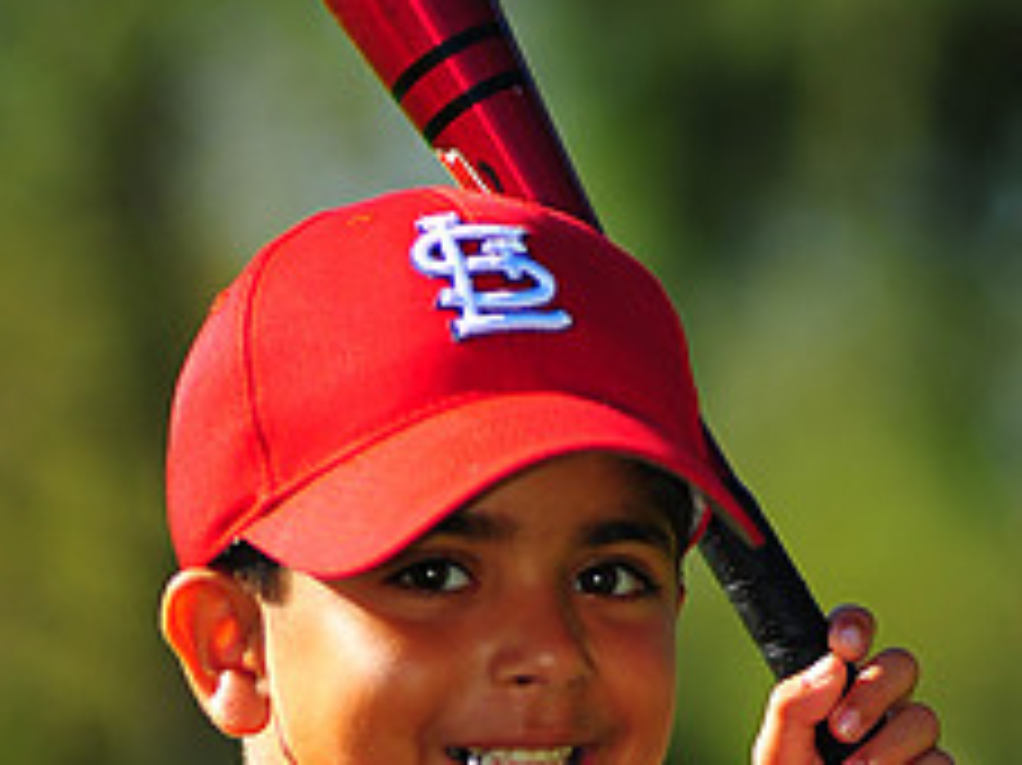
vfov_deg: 3.4
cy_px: 1080
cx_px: 594
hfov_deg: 4.5
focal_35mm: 442
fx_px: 13043
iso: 200
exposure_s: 1/1250
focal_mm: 180
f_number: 4
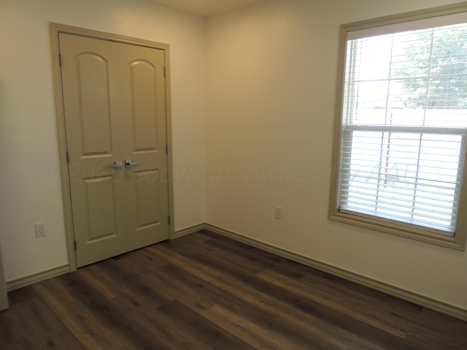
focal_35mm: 24
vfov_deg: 56.8
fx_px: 324
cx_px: 234
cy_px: 175
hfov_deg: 71.6
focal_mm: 4.3
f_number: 3
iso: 100
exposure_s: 1/50
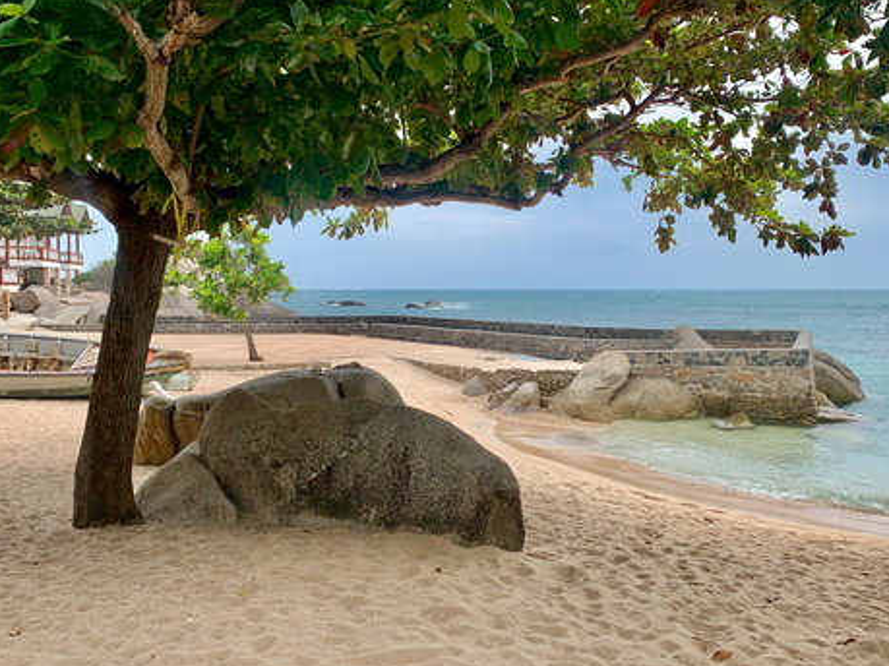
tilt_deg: -1.4
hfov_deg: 53.9
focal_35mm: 34
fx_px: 873
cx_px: 482
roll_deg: -0.3
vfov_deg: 41.8
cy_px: 319
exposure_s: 1/1427
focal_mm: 4.25
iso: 25
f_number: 1.8
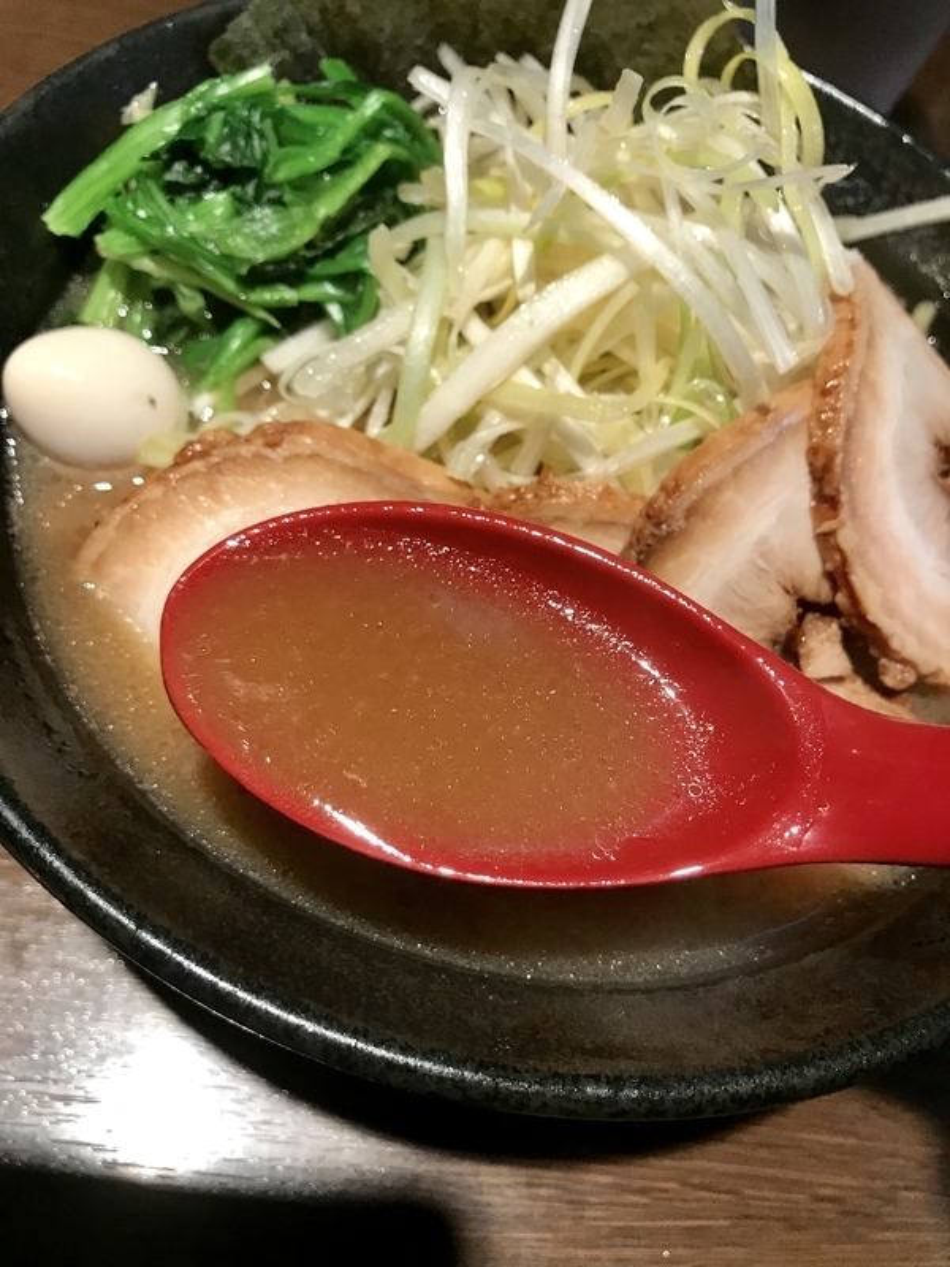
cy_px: 634
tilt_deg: -60.8
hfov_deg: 49.7
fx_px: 1025
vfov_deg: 63.4
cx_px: 475
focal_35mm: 28
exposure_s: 1/24
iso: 40
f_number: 1.8
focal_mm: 3.99
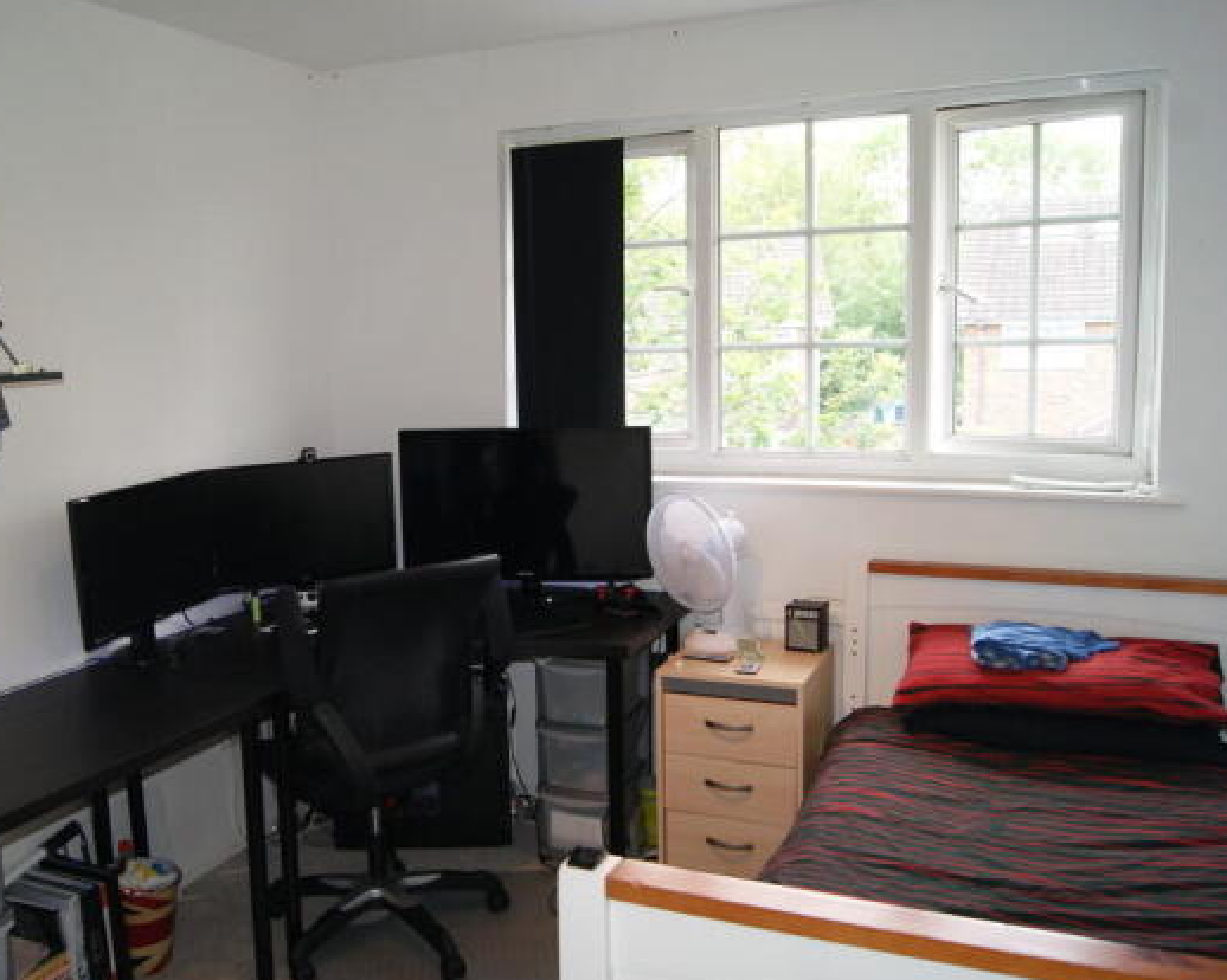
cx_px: 475
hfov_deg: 55.2
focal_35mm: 32
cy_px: 510
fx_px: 1162
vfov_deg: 45.8
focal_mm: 18
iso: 400
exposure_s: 1/60
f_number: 5.6
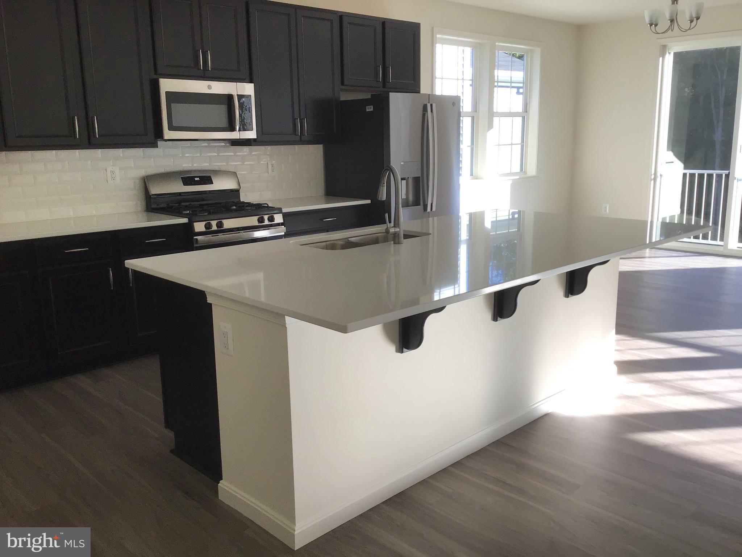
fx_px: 664
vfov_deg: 45.4
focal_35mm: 31
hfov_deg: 58.4
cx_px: 371
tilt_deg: -12.0
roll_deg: +1.8
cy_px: 278
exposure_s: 1/120
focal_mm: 3.3
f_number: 2.4
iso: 32
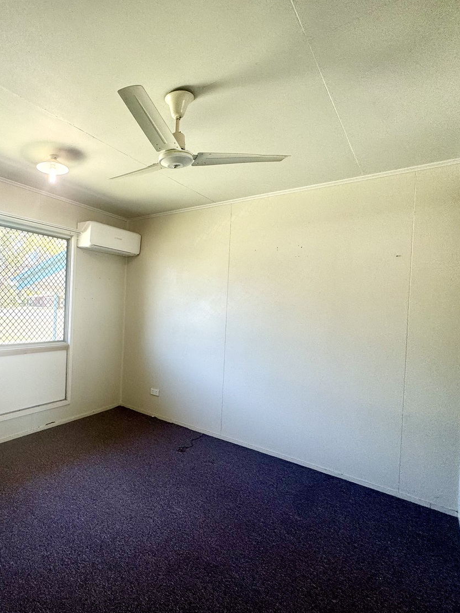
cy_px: 307
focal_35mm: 19
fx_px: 337
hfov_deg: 63.8
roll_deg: -2.1
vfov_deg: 84.7
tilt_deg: -0.7
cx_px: 104
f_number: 2.2
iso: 64
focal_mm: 2.22
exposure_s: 1/100
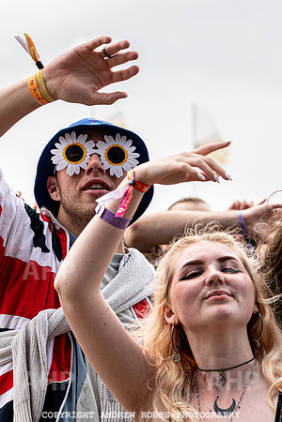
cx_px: 196
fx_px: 1953
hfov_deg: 8.3
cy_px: 158
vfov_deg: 12.4
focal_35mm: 166
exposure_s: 1/500
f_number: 5.6
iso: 220
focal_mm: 70
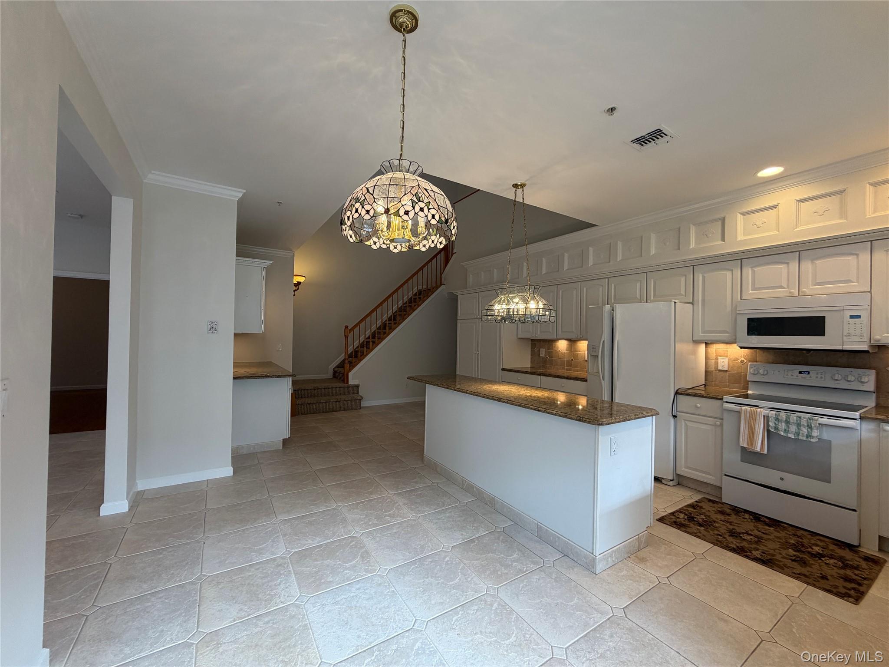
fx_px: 360
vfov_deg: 85.7
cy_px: 334
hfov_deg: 102.1
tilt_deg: +0.3
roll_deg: -1.6
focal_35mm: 14
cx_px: 444
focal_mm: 2.22
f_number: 2.2
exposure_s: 1/120
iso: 100
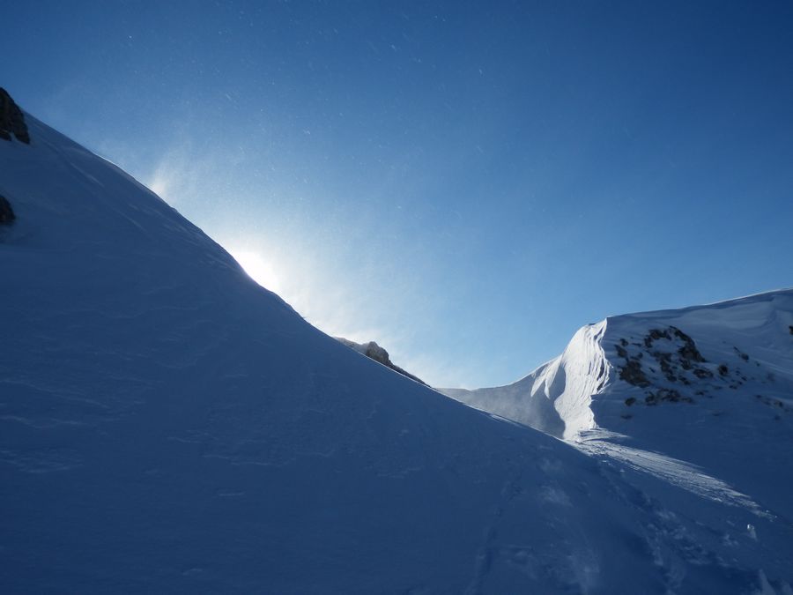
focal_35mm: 30
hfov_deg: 60.0
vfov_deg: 46.8
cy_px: 298
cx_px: 396
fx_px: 687
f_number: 9.4
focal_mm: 5.5
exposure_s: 1/320
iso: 80
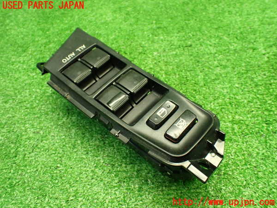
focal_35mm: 30
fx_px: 240
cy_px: 104
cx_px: 138
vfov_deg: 46.8
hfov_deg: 60.0
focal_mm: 5.4
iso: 800
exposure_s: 1/80
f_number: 2.3
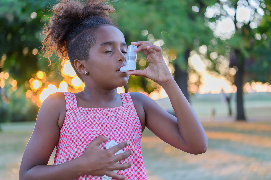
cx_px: 136
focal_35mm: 62
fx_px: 467
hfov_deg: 32.4
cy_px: 90
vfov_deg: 21.9
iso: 640
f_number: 2.8
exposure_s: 1/160
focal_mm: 62
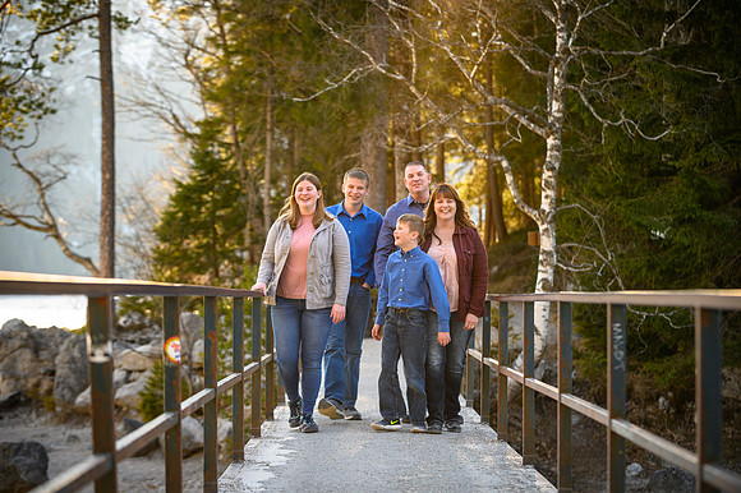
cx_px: 370
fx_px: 2016
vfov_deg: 13.9
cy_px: 246
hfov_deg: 20.8
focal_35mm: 98
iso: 320
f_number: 4
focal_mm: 98
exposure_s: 1/200
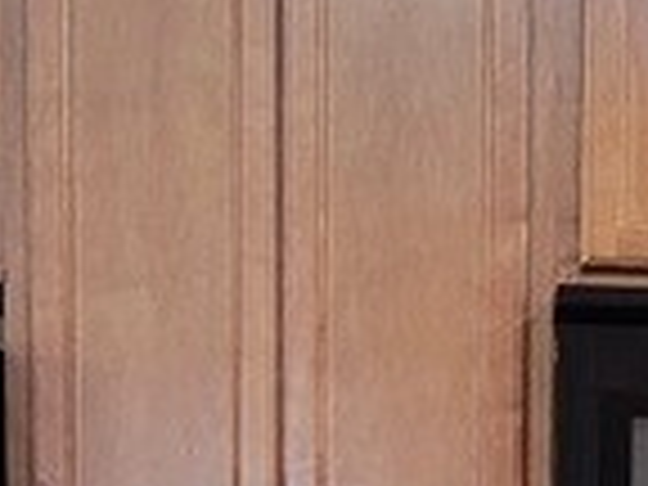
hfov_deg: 20.6
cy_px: 716
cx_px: 706
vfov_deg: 15.1
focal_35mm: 91
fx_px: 1703
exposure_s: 1/40
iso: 400
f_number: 2.2
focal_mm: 2.2
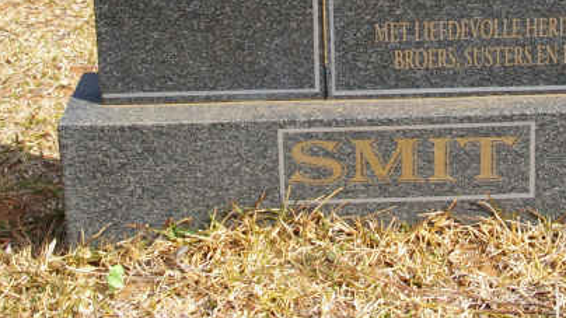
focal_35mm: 87
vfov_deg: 13.4
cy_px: -85
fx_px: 1305
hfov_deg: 24.4
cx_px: 347
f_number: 8
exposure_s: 1/250
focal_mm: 24
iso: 200
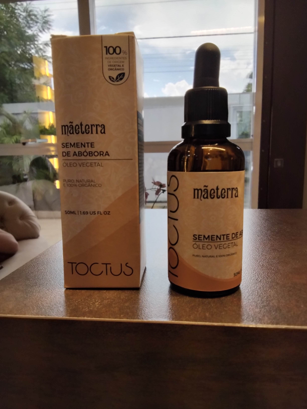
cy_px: 204
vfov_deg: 67.3
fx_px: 307
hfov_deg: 53.1
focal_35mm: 26
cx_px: 154
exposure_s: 1/222
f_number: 2
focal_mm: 2.78
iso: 50
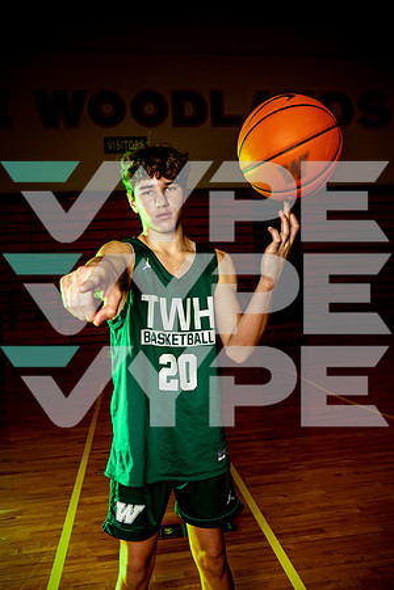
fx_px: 492
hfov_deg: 43.6
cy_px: 295
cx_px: 197
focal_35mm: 30
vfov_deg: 61.9
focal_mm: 30
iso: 200
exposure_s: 1/250
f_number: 5
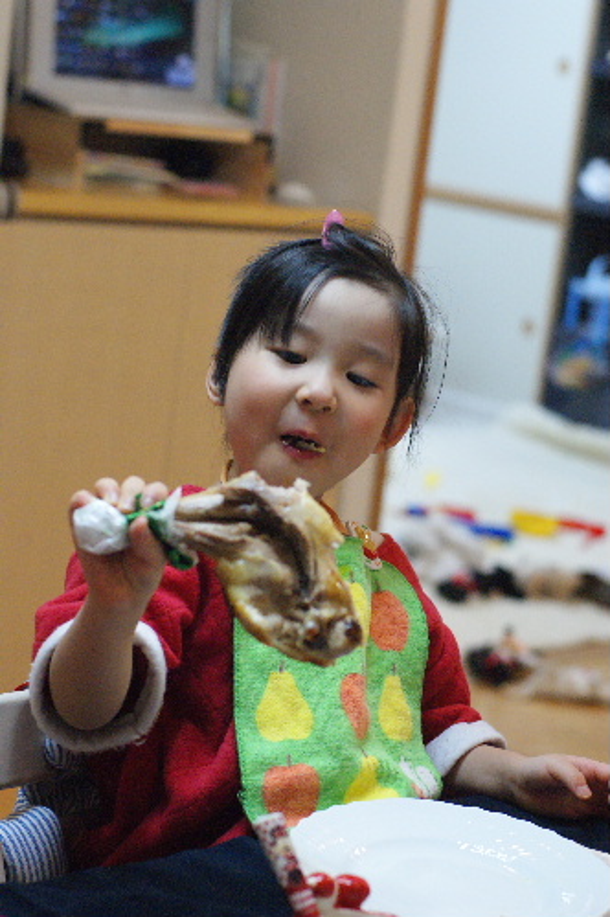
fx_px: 1909
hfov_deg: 18.2
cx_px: 305
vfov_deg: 27.0
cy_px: 458
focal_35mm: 75
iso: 1600
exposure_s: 1/160
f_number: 3.2
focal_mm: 50
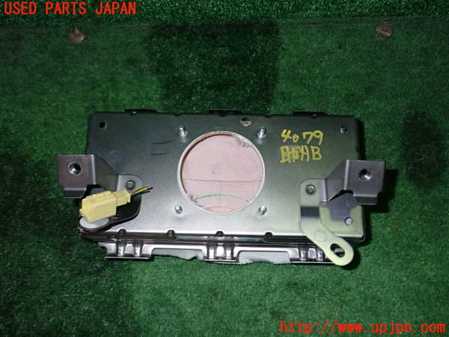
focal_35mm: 36
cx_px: 224
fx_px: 467
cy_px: 168
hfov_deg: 51.4
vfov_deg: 39.7
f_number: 7.1
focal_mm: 6.37
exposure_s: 1/40
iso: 320
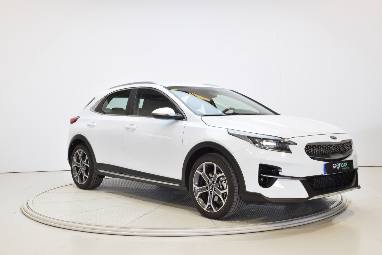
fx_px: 446
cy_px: 128
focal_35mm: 42
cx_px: 191
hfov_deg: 46.4
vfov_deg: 31.9
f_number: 16
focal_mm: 28
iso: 100
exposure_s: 1/2.5
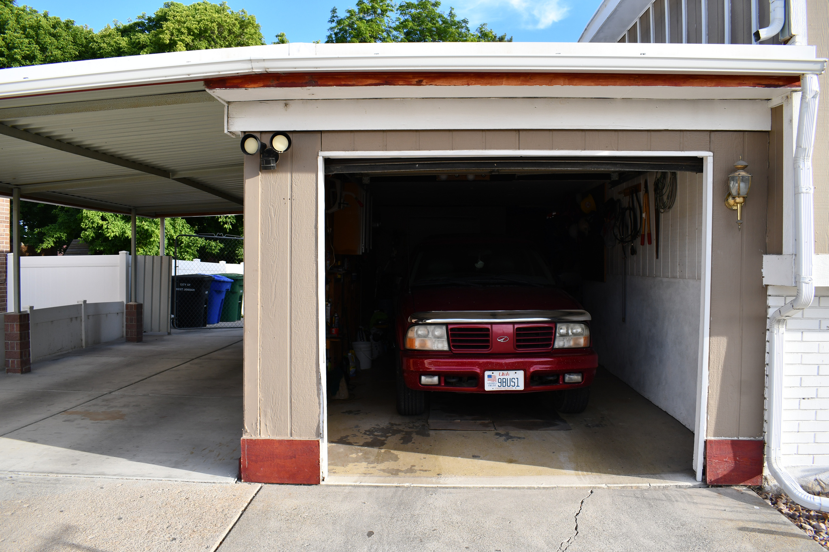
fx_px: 622
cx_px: 414
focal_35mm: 27
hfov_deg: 67.4
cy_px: 276
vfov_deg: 47.9
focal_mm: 18
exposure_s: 1/250
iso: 200
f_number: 6.3
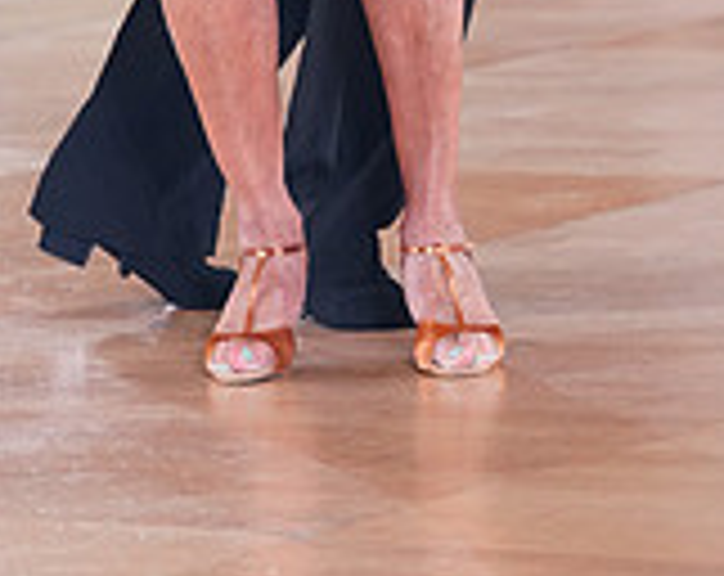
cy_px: -670
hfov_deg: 4.8
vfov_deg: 3.7
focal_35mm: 407
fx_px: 8700
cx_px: 398
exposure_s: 1/400
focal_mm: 120
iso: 2000
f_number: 2.8
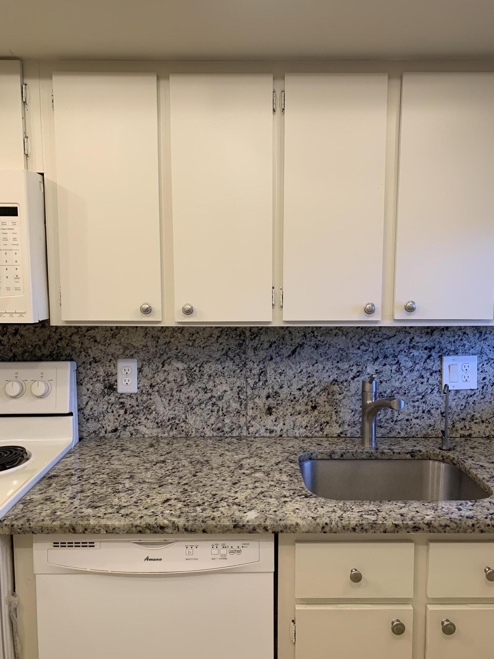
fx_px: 495
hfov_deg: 53.1
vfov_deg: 67.3
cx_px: 247
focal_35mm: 26
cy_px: 330
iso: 80
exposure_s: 1/120
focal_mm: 4.25
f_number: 1.8
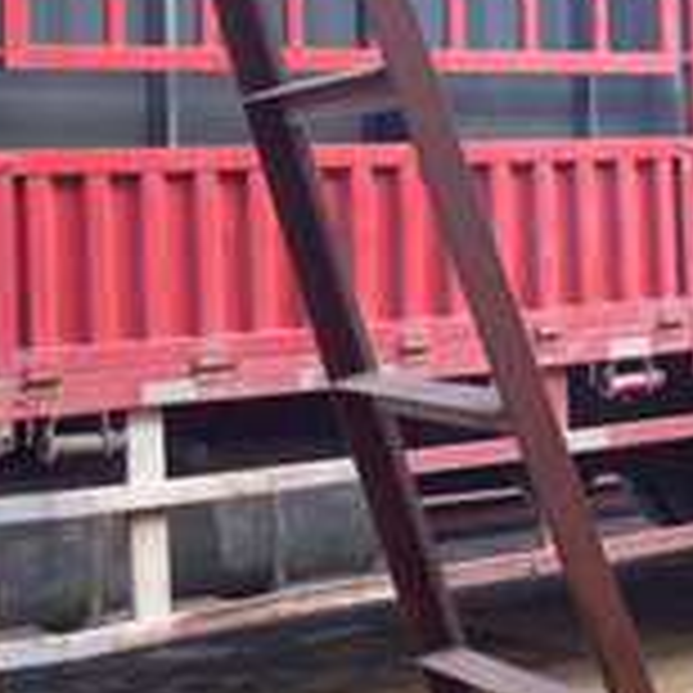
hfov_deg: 19.4
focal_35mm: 87
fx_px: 1971
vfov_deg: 19.5
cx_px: 675
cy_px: 32
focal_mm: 6.3
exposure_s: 1/45
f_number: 2.8
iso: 100
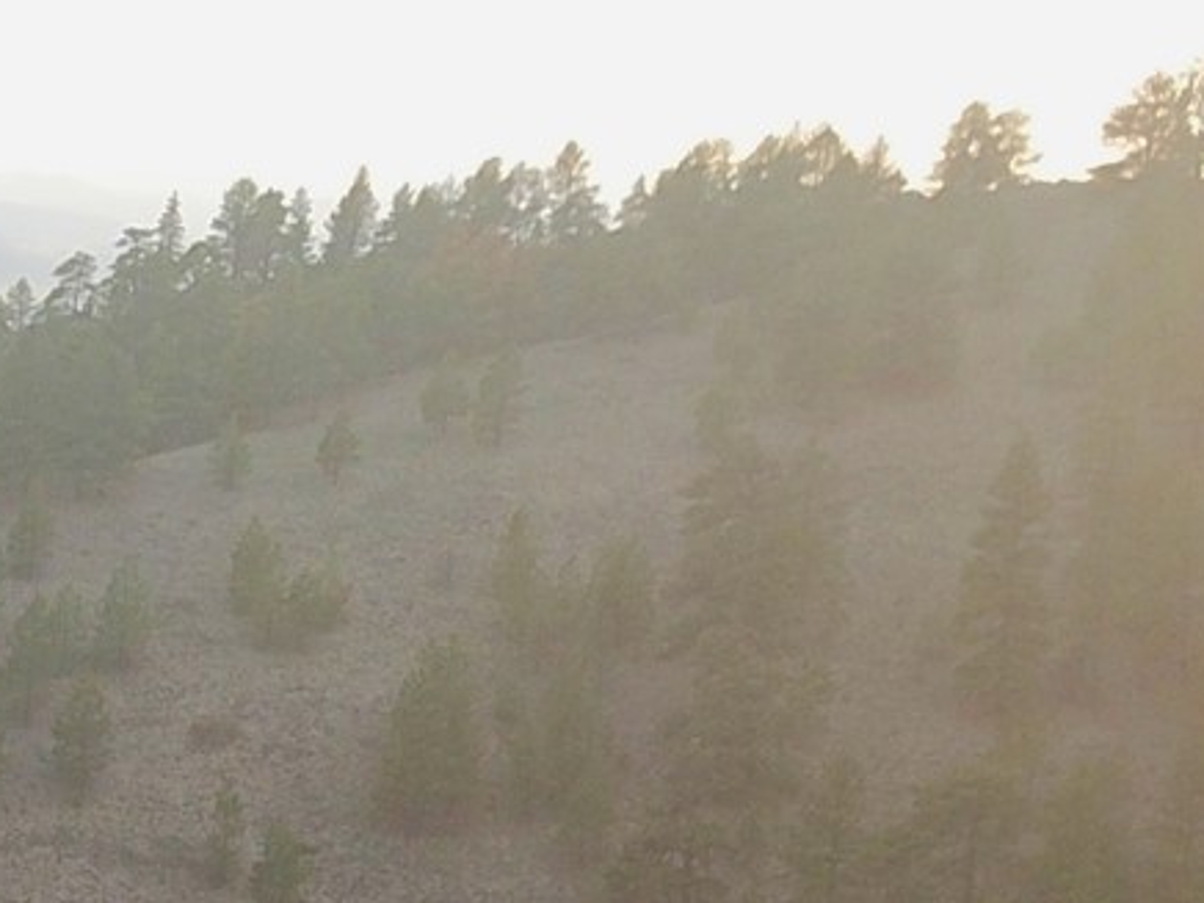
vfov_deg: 11.7
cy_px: 1309
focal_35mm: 122
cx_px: -746
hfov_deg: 14.7
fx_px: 4243
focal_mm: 4.73
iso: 100
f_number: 2.2
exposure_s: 1/295
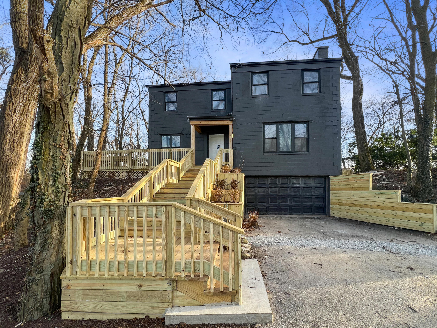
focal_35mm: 13
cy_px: 164
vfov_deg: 89.9
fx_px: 164
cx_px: 218
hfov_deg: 106.2
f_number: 1.8
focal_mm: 1.57
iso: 32
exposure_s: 1/150
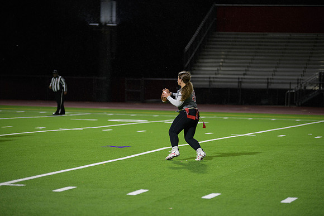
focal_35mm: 140
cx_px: 162
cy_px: 108
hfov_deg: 14.7
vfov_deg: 9.8
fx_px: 1260
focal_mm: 140
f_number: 2.8
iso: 900
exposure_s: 1/200
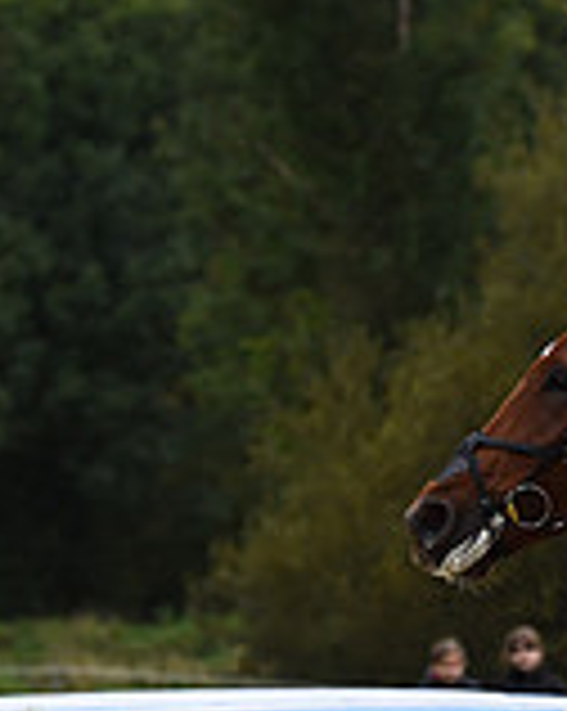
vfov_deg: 4.8
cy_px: 792
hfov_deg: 3.8
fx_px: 8407
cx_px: 1184
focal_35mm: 400
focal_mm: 116
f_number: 4.5
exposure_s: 1/1250
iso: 640
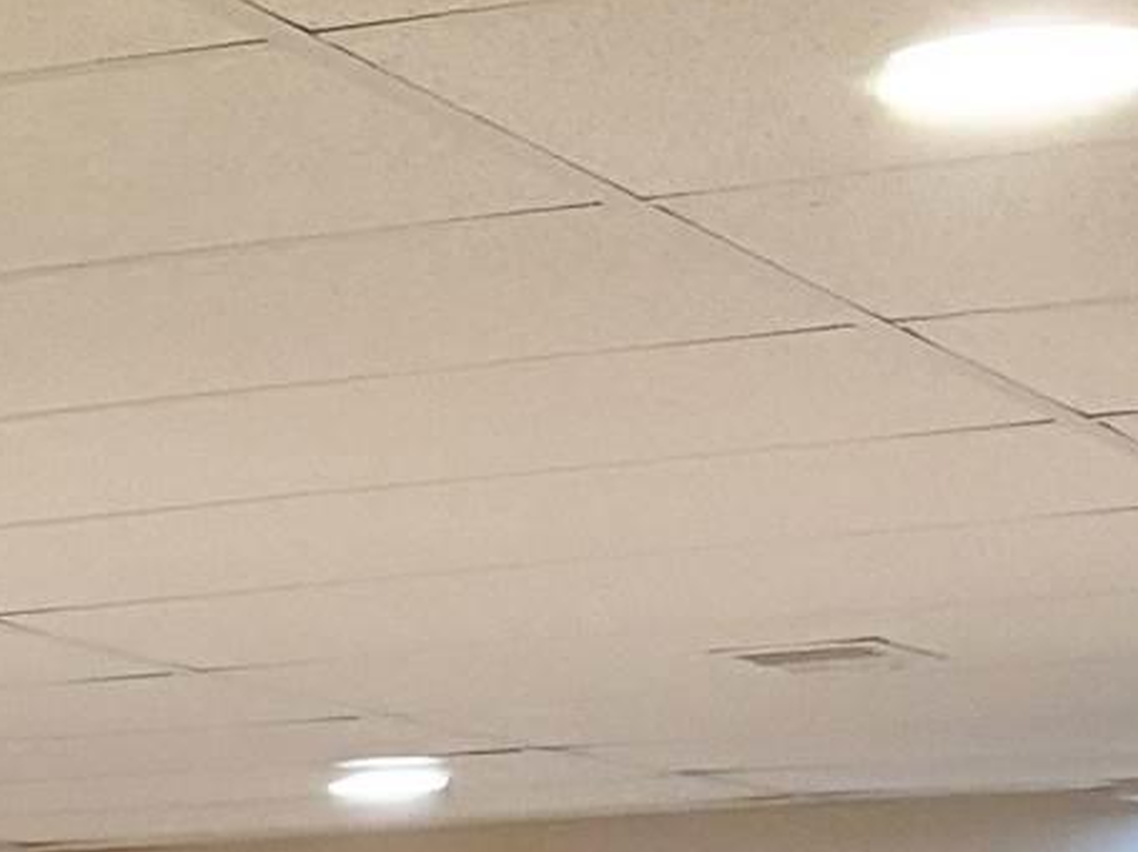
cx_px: -855
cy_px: 2060
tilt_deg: -8.7
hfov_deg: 10.6
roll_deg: +1.4
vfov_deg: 7.8
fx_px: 5783
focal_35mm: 176
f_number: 1.6
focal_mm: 5.96
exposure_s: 1/40
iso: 500
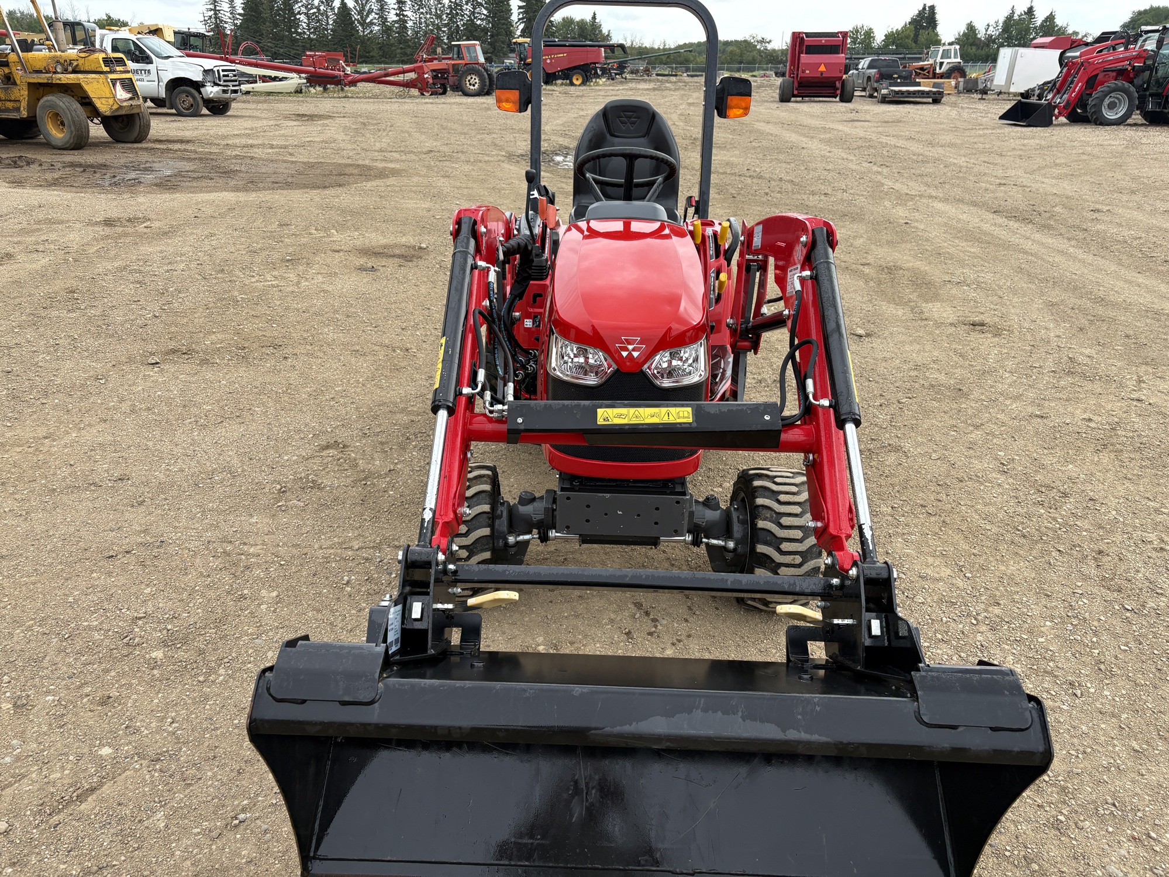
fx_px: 878
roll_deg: -0.1
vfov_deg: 53.1
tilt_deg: -20.1
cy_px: 438
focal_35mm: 26
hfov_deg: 67.3
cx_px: 584
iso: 50
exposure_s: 1/1311
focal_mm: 5.96
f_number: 1.6
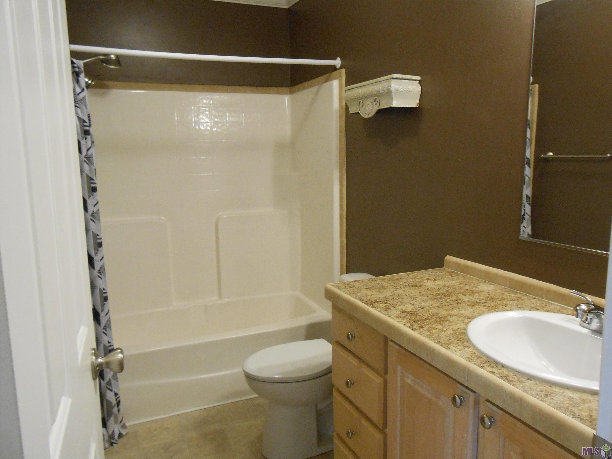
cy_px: 230
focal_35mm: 26
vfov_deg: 53.1
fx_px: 460
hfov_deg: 67.3
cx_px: 306
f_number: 3.5
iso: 400
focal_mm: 4.6
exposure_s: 1/30
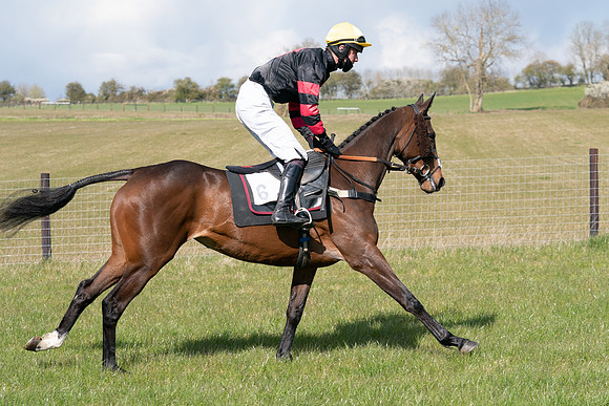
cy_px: 203
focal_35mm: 105
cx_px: 304
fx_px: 1777
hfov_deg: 19.5
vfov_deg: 13.0
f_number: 5
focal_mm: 70
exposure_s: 1/2000
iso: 400
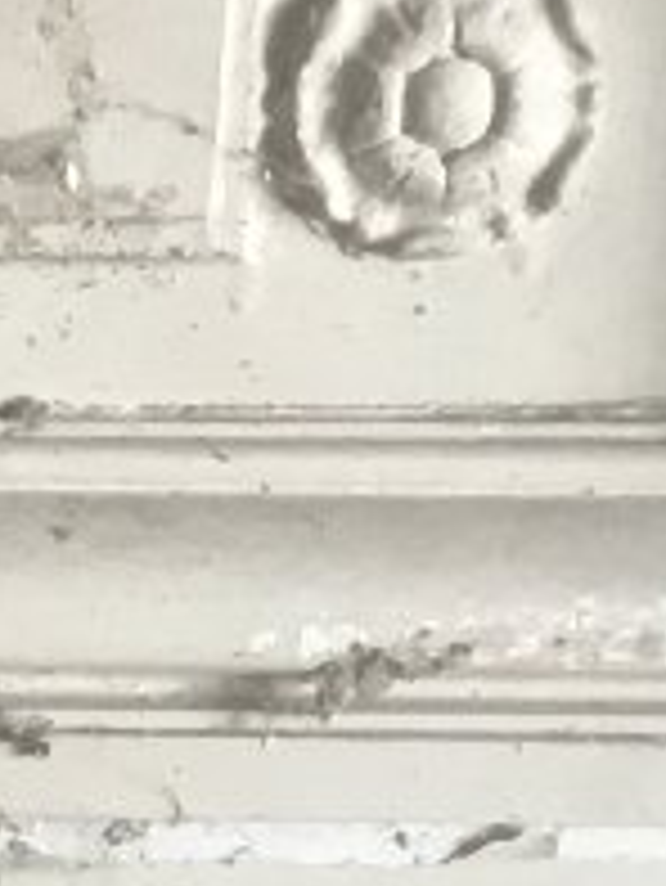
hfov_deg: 7.5
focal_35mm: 189
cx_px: -729
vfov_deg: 10.4
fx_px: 4843
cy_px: 899
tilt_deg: -20.6
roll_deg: -2.0
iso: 40
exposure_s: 1/33
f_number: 2.4
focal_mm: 3.3
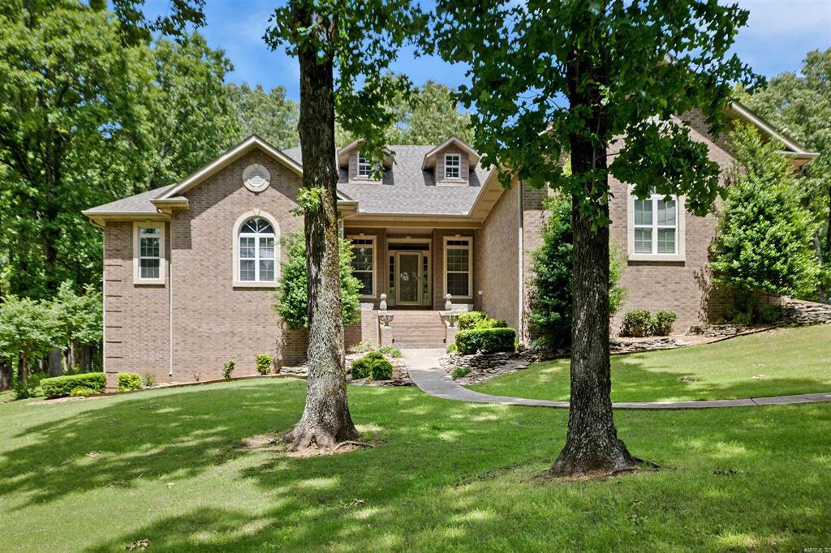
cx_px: 416
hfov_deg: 54.4
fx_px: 808
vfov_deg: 37.8
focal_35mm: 35
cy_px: 276
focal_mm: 35
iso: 1250
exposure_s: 1/2500
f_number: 5.6
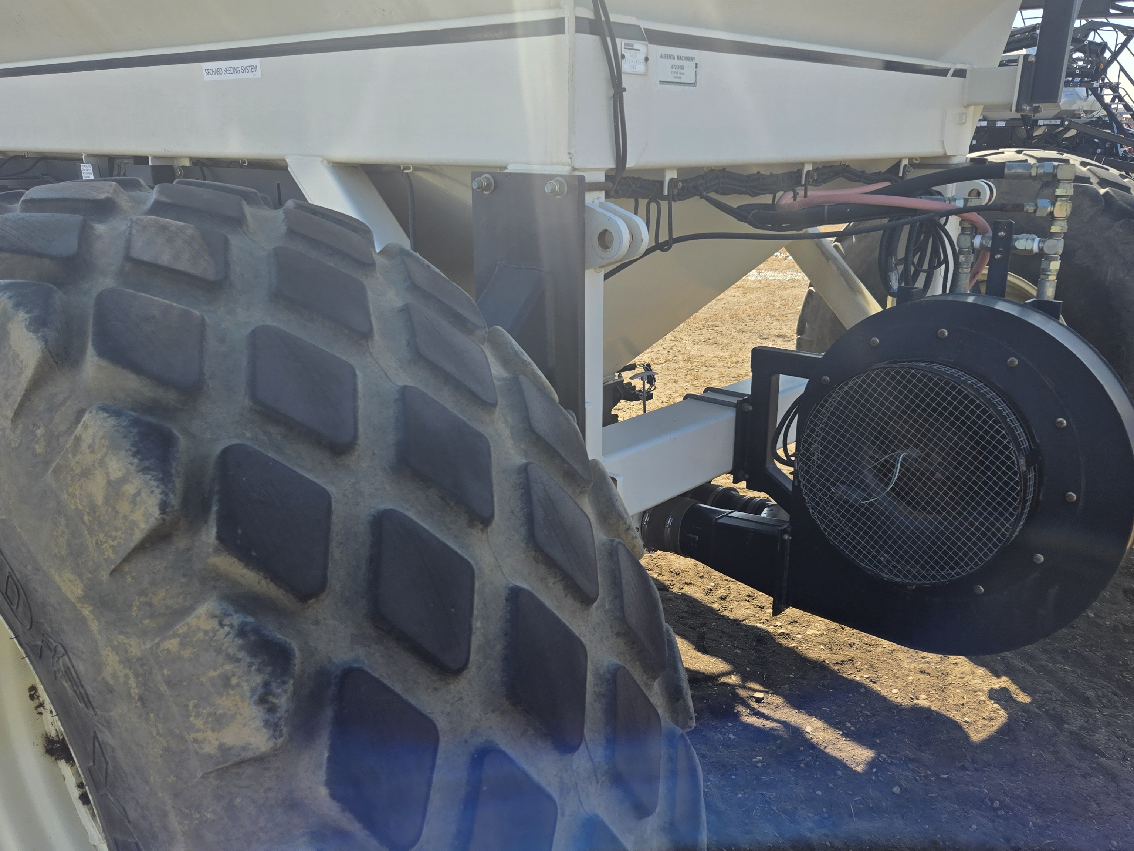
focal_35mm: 30
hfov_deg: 60.0
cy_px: 422
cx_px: 575
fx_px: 983
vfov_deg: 46.8
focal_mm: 5.4
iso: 25
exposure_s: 1/1248
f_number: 1.8
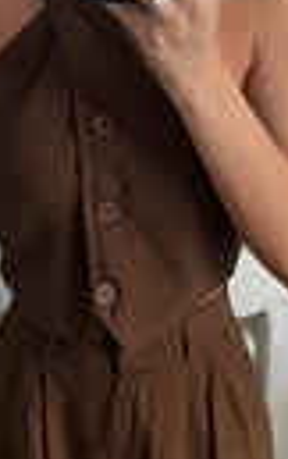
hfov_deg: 16.6
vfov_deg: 24.2
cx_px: 156
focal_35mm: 79
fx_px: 989
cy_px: 516
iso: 400
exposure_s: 1/60
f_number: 1.78
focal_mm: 6.76
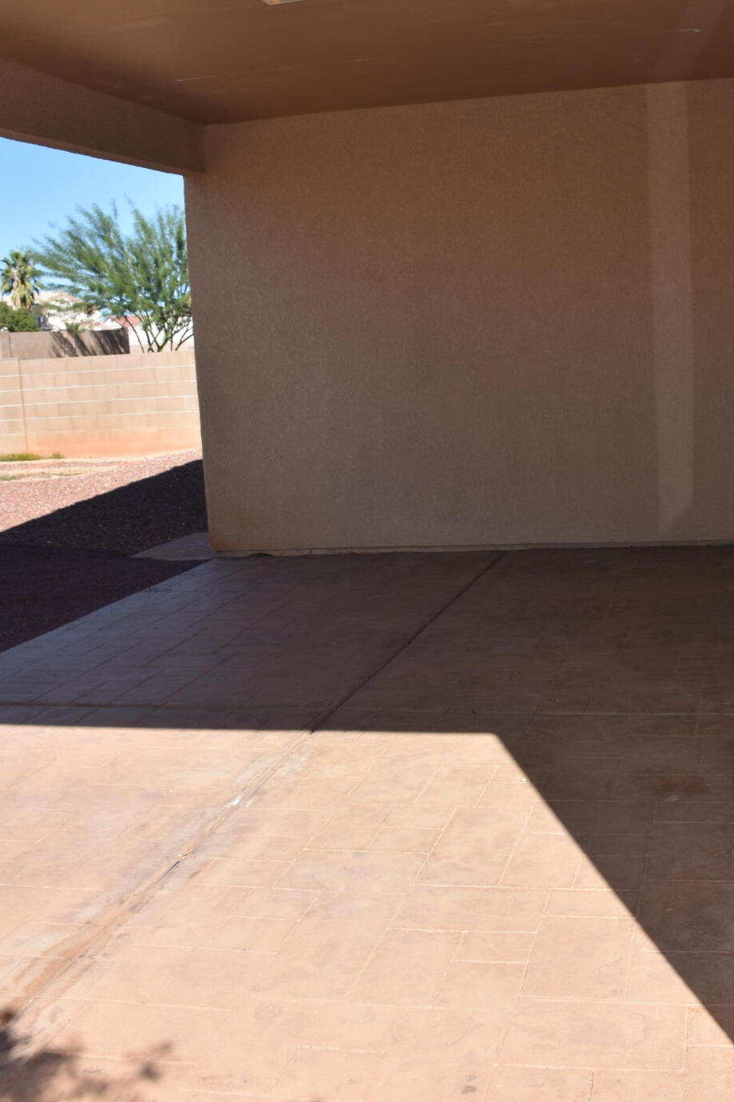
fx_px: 1193
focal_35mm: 39
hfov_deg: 33.8
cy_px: 500
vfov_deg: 49.5
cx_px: 513
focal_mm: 18
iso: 100
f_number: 8
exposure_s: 1/250
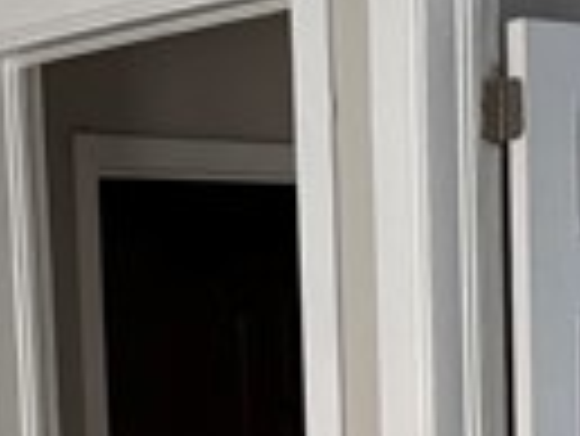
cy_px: 827
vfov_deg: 7.5
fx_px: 3203
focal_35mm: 191
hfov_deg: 10.3
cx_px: 315
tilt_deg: -6.1
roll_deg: +1.9
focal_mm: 6.76
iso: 125
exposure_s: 1/121
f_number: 1.78
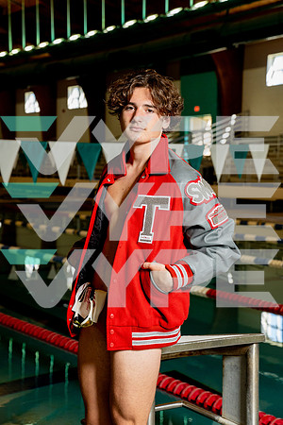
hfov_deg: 19.5
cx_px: 142
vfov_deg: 28.8
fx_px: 825
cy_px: 212
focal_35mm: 70
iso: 1600
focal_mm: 70
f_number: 5.6
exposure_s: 1/250
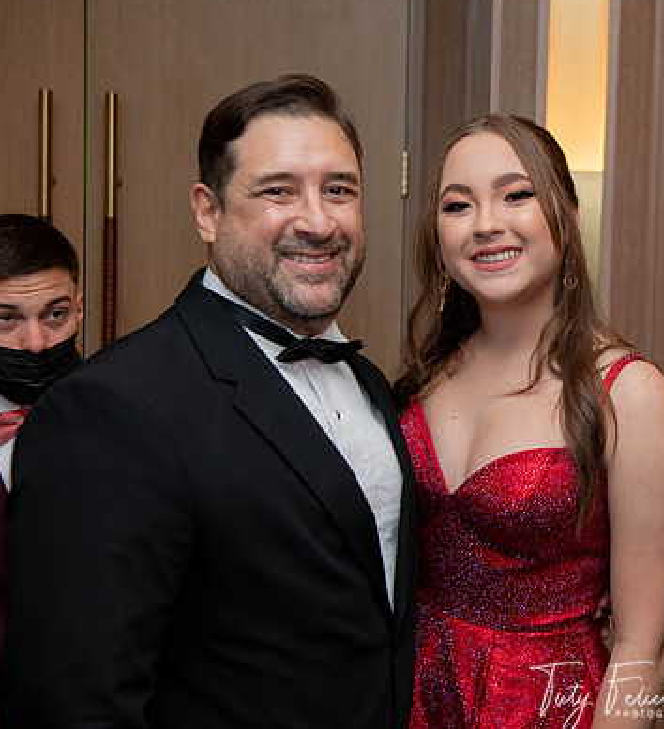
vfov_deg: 28.1
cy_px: 343
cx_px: 548
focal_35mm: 64
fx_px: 1459
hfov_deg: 25.1
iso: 800
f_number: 4.5
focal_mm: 40
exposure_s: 1/60
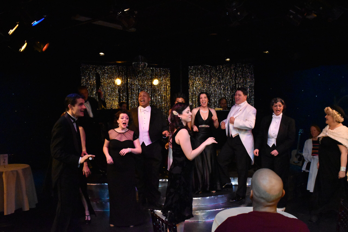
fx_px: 333
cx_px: 174
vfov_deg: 38.4
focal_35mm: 34
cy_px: 116
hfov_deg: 55.1
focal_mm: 23
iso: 10000
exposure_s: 1/640
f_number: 7.1
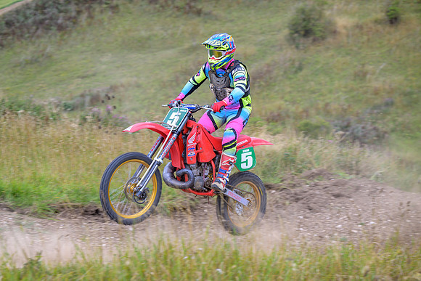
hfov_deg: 28.8
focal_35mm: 70
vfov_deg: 19.5
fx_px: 819
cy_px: 140
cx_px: 210
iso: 64
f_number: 4
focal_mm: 70
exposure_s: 1/320
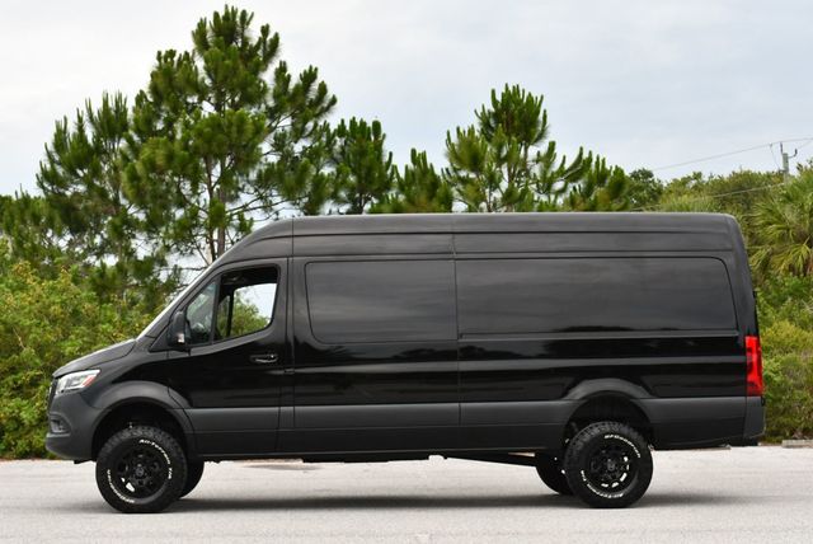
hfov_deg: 34.5
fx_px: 1311
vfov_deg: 23.4
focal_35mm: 58
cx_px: 406
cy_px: 272
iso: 250
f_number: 5.6
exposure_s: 1/250
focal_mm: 29
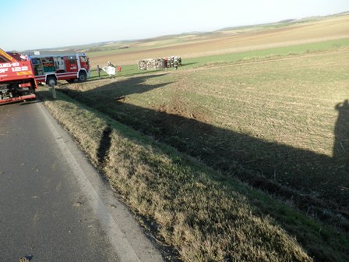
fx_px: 252
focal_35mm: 25
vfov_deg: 54.9
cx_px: 174
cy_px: 131
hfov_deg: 69.4
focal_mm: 4.5
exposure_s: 1/400
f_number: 3
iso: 80
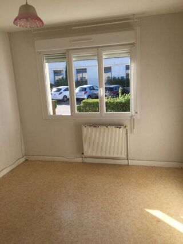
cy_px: 122
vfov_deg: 61.7
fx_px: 205
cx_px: 92
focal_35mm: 29
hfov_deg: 48.2
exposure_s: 1/396
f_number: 2.2
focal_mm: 4.15
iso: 25
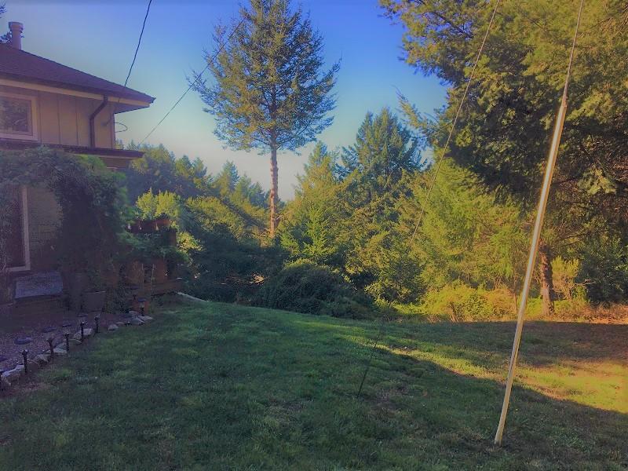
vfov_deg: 48.2
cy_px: 236
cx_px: 314
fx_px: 526
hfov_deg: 61.7
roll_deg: +0.5
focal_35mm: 29
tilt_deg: -4.6
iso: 25
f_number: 2.2
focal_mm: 4.15
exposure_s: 1/641
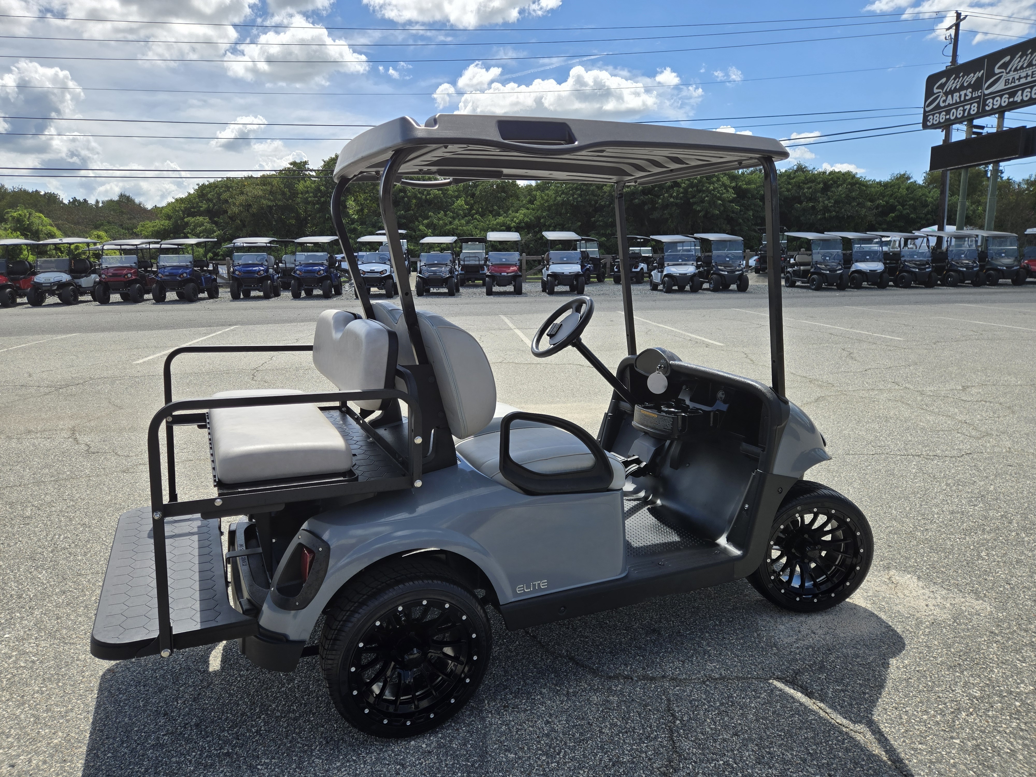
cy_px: 388
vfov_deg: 58.9
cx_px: 518
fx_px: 688
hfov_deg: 73.9
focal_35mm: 23
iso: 25
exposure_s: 1/1859
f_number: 1.8
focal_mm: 5.4
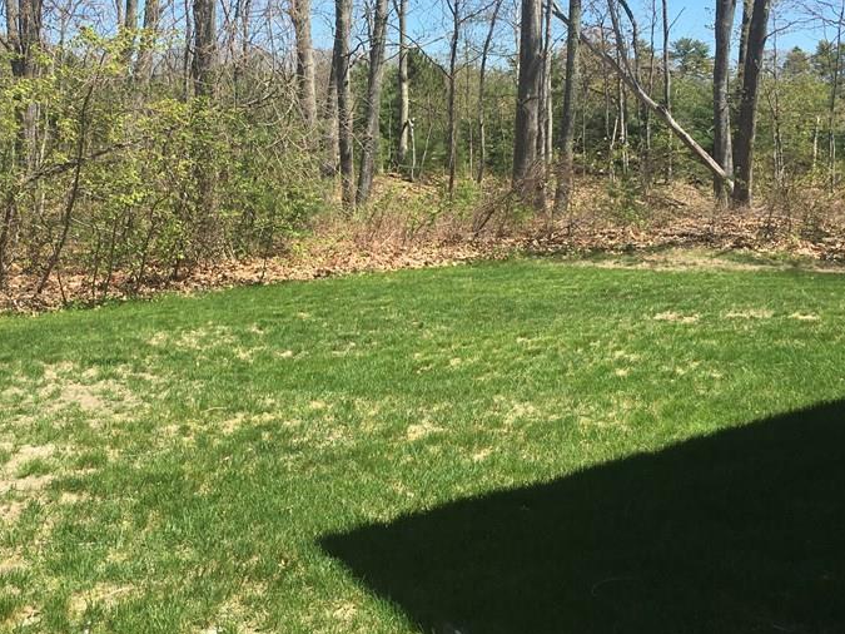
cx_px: 333
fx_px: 1074
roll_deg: -0.8
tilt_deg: -6.0
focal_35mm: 44
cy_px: 279
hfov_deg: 42.7
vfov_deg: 32.8
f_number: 2.2
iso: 25
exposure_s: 1/962
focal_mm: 4.15
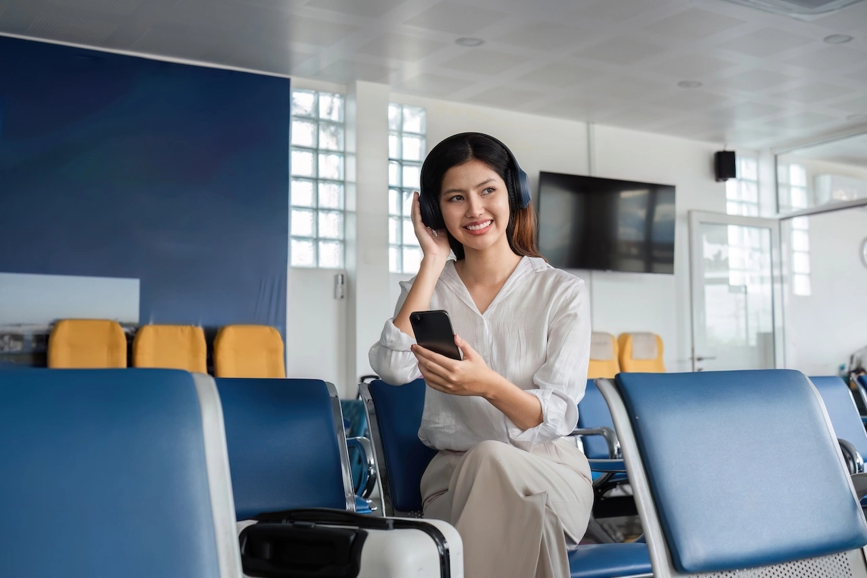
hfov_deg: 47.4
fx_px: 987
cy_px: 289
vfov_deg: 32.6
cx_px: 434
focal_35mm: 41
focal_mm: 27
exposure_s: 1/250
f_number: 2.5
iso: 400
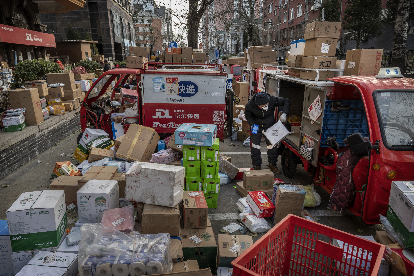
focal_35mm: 24
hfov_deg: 73.8
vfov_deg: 53.1
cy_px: 138
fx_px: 276
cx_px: 207
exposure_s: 1/125
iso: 1250
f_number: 10
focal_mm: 24
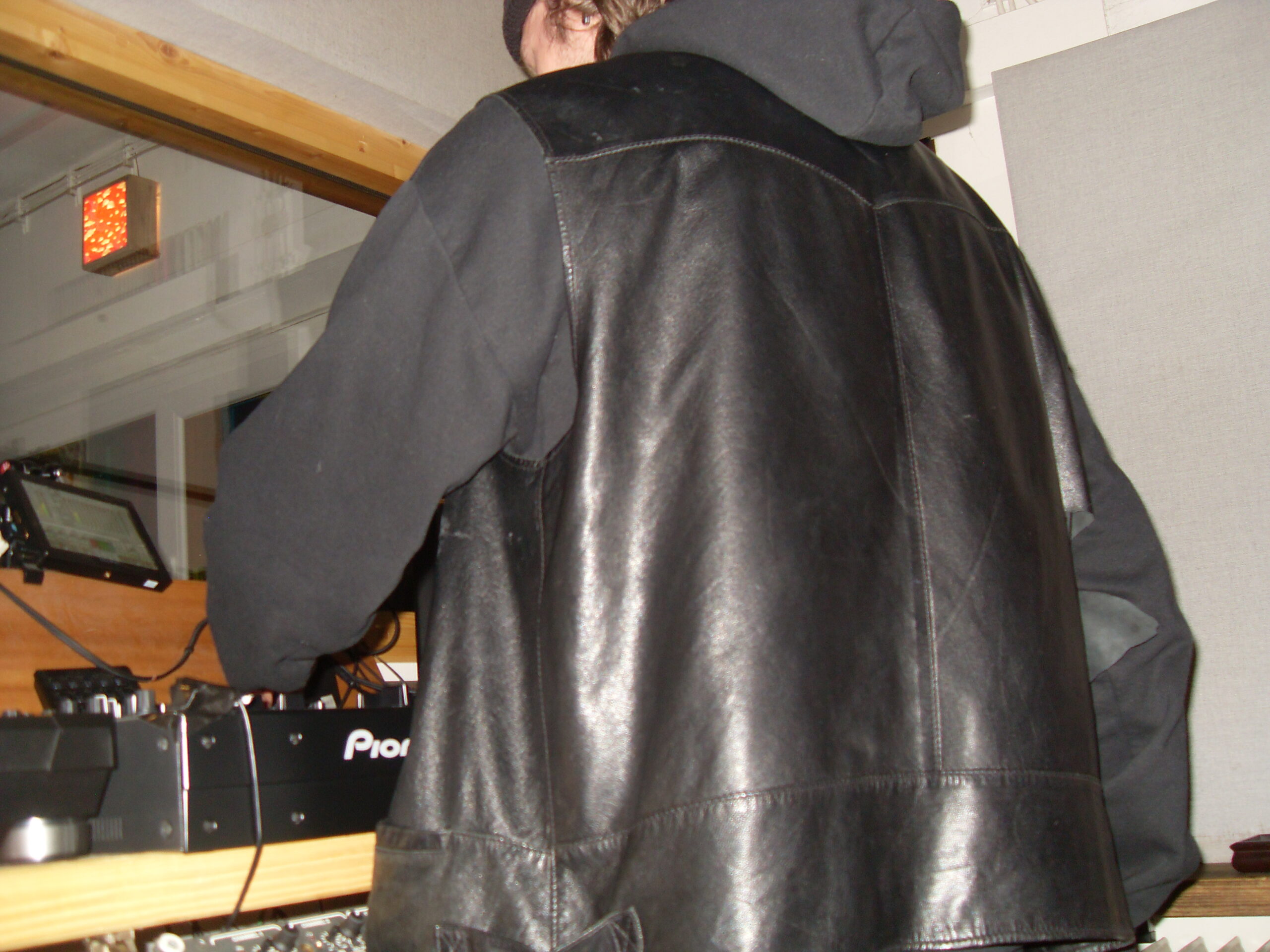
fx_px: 1357
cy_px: 476
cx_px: 635
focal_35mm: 37
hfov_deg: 50.1
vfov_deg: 38.7
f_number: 2.8
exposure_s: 1/45
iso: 100
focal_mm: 6.3
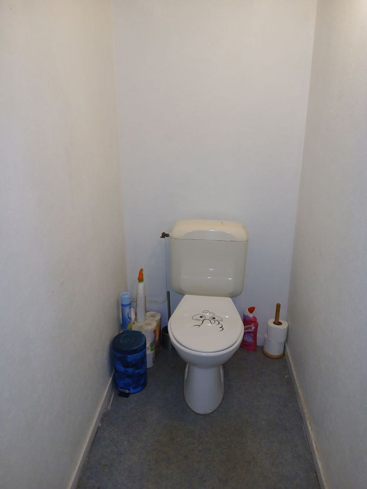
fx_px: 367
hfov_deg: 53.1
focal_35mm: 26
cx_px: 184
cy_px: 244
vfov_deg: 67.3
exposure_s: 1/50
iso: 160
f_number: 1.8
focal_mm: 3.98
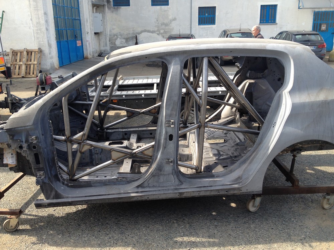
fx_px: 338
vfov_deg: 40.7
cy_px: 125
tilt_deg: -19.2
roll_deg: +1.9
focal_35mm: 35
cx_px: 167
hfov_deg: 52.6
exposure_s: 1/365
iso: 50
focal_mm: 4.28
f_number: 2.4
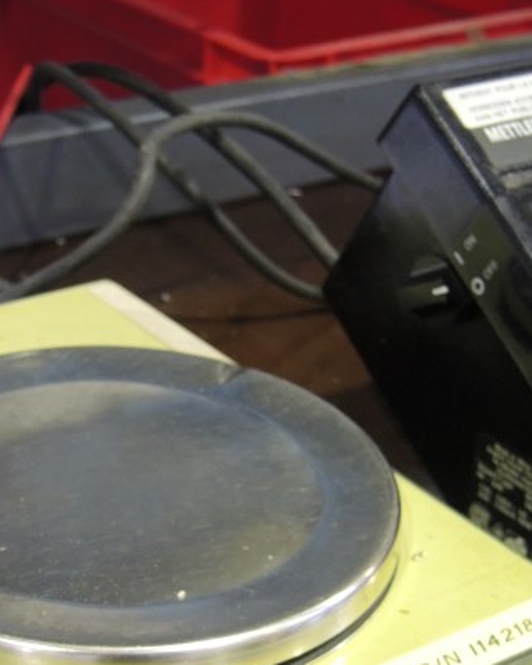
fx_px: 1476
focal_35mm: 75
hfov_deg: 20.4
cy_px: 539
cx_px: 198
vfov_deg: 24.9
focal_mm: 6.5
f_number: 2
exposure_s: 1/25
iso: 400
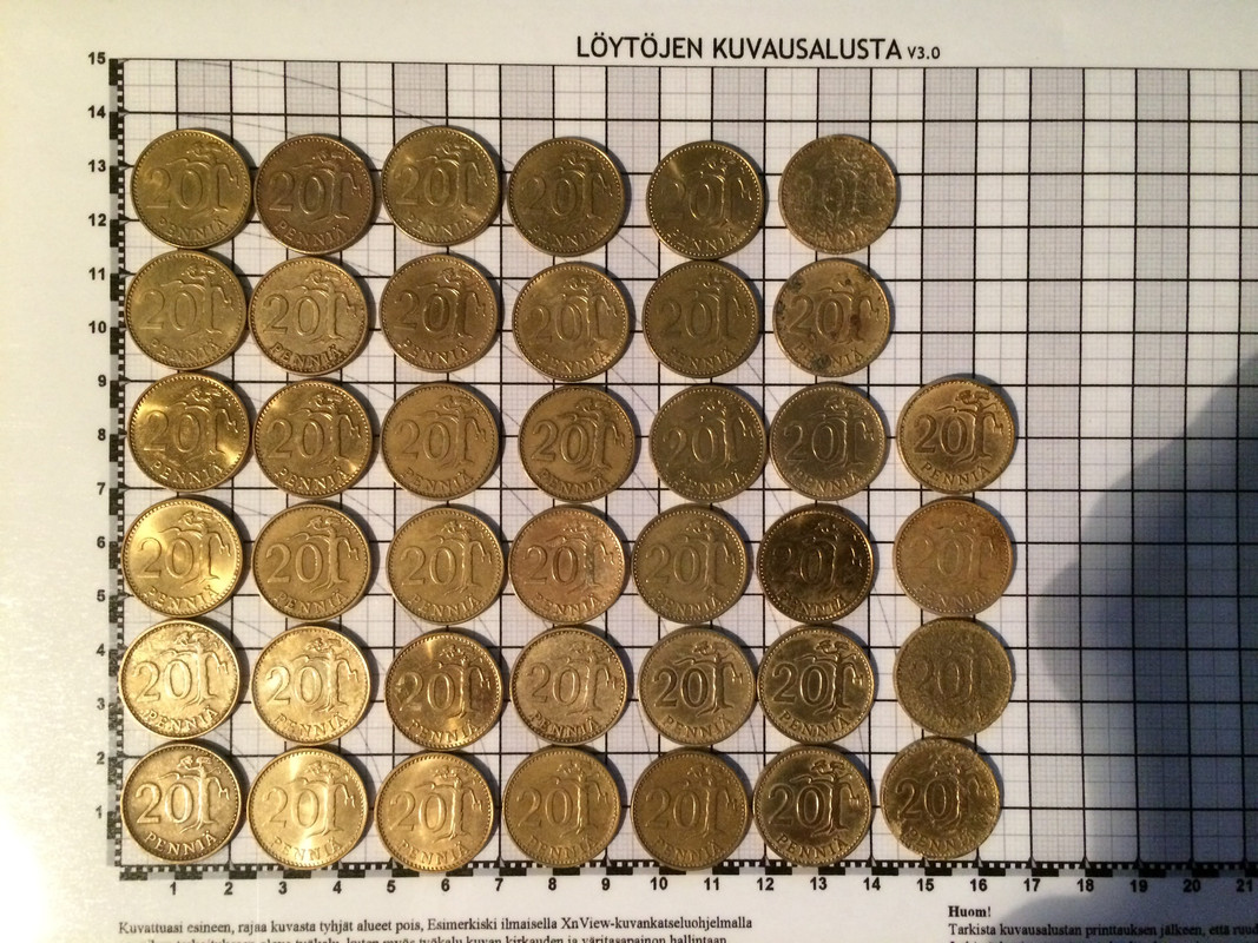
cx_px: 629
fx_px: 1054
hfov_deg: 61.7
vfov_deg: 48.2
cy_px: 472
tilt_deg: -89.1
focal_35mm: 29
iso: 320
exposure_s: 1/17
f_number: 2.2
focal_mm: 4.15
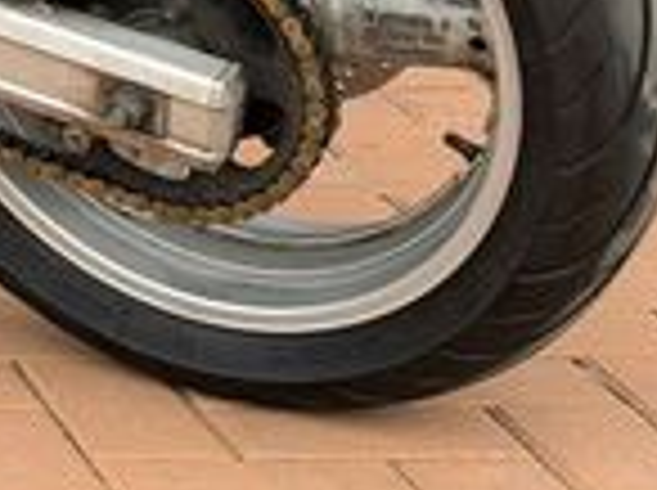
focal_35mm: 211
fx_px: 3998
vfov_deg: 6.9
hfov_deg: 8.9
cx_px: -621
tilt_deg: -8.0
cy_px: -252
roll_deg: -0.2
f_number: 1.78
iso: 64
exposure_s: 1/917
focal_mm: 6.76
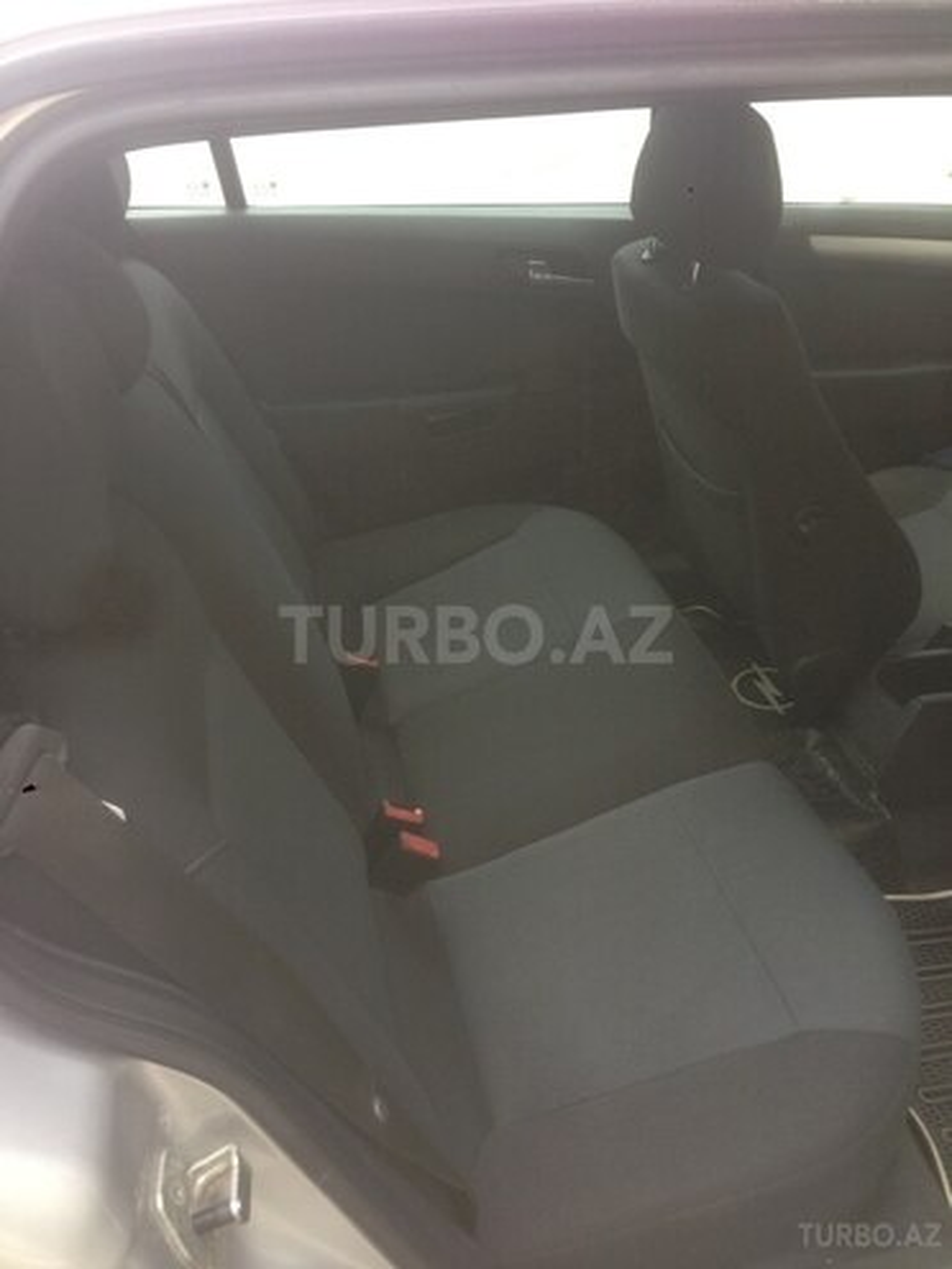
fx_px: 1210
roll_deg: +1.4
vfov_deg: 55.4
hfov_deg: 42.9
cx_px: 476
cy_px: 634
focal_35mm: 33
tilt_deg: -32.9
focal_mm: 4.12
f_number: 2.4
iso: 50
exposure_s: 1/30
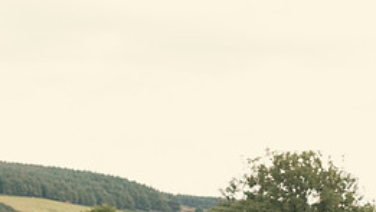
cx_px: 284
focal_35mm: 219
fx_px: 2184
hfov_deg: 9.8
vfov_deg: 5.5
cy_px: 255
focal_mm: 92
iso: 320
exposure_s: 1/200
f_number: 5
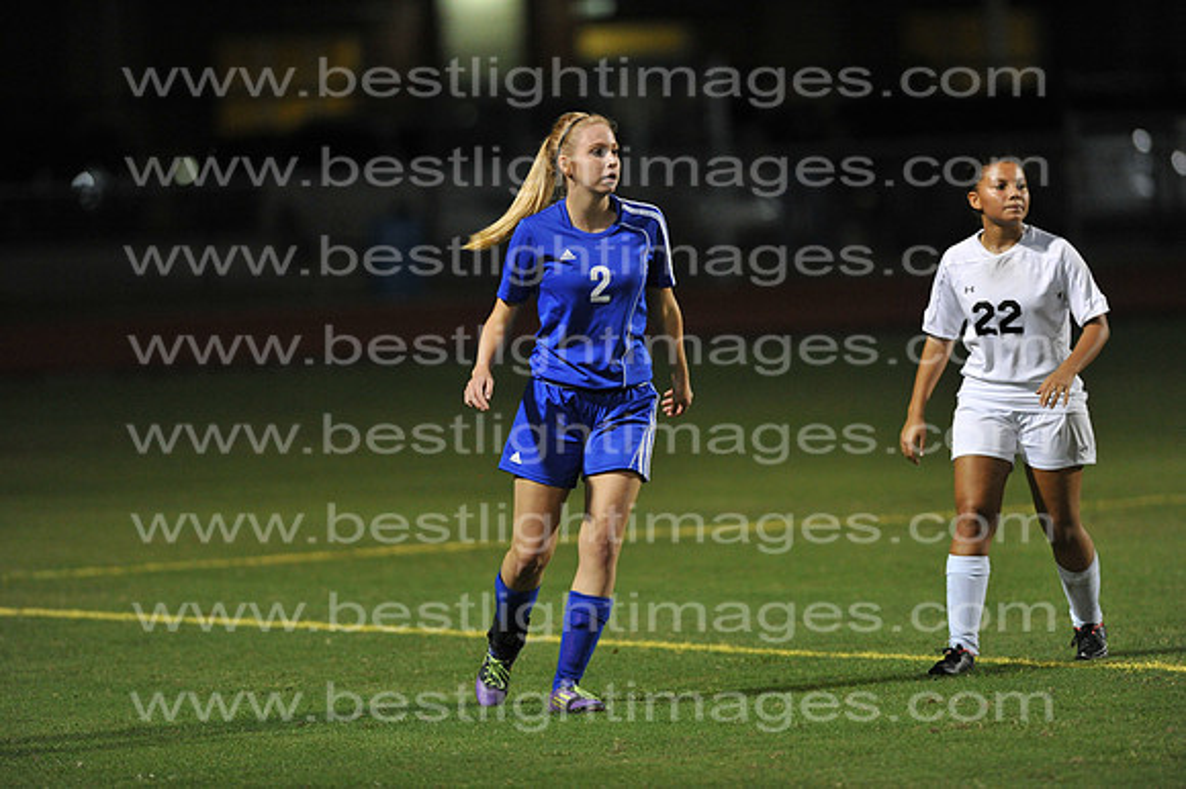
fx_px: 9877
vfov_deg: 4.6
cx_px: 593
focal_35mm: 300
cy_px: 394
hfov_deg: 6.9
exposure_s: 1/400
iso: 5000
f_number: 3.2
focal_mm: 300
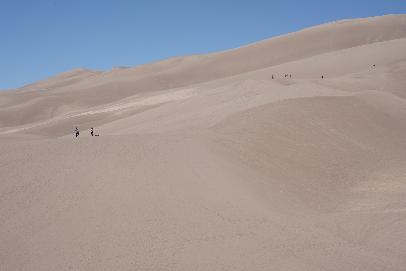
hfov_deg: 33.4
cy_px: 136
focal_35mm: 60
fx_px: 677
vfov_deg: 22.6
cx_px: 203
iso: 80
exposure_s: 1/160
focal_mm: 60
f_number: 13
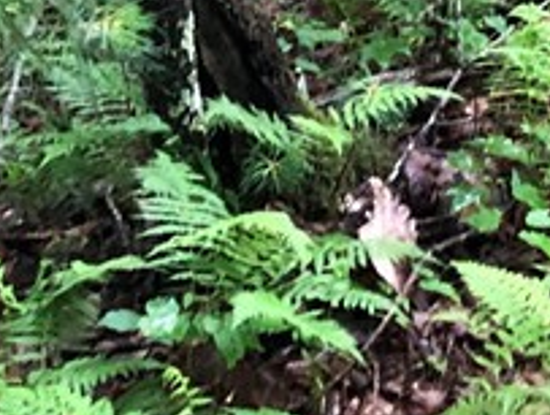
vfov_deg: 9.8
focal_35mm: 141
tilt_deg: -9.1
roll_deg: +0.3
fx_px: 2244
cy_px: -423
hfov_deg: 13.6
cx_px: 661
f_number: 1.8
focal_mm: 3.99
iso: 100
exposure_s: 1/15
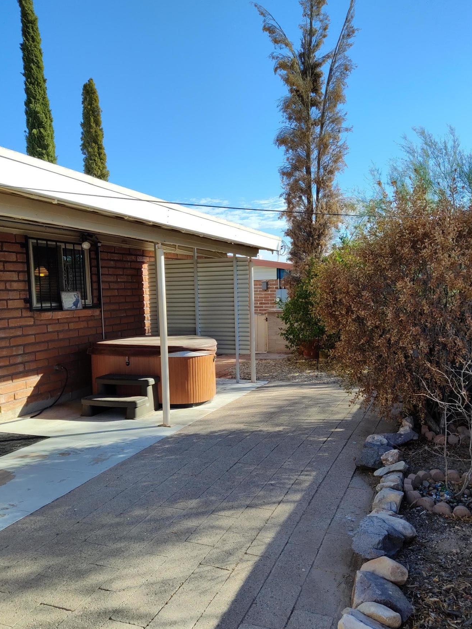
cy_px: 338
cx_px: 241
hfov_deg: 45.4
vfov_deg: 58.3
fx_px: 564
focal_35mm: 31
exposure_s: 1/1277
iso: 112
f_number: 1.79
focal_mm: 4.71
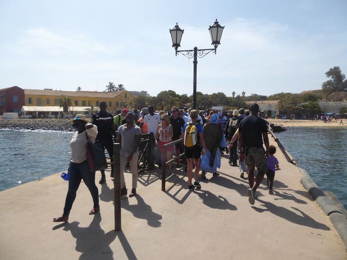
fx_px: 251
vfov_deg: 54.9
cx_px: 174
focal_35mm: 25
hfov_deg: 69.4
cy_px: 130
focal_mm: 4.3
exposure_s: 1/1000
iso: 80
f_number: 3.3
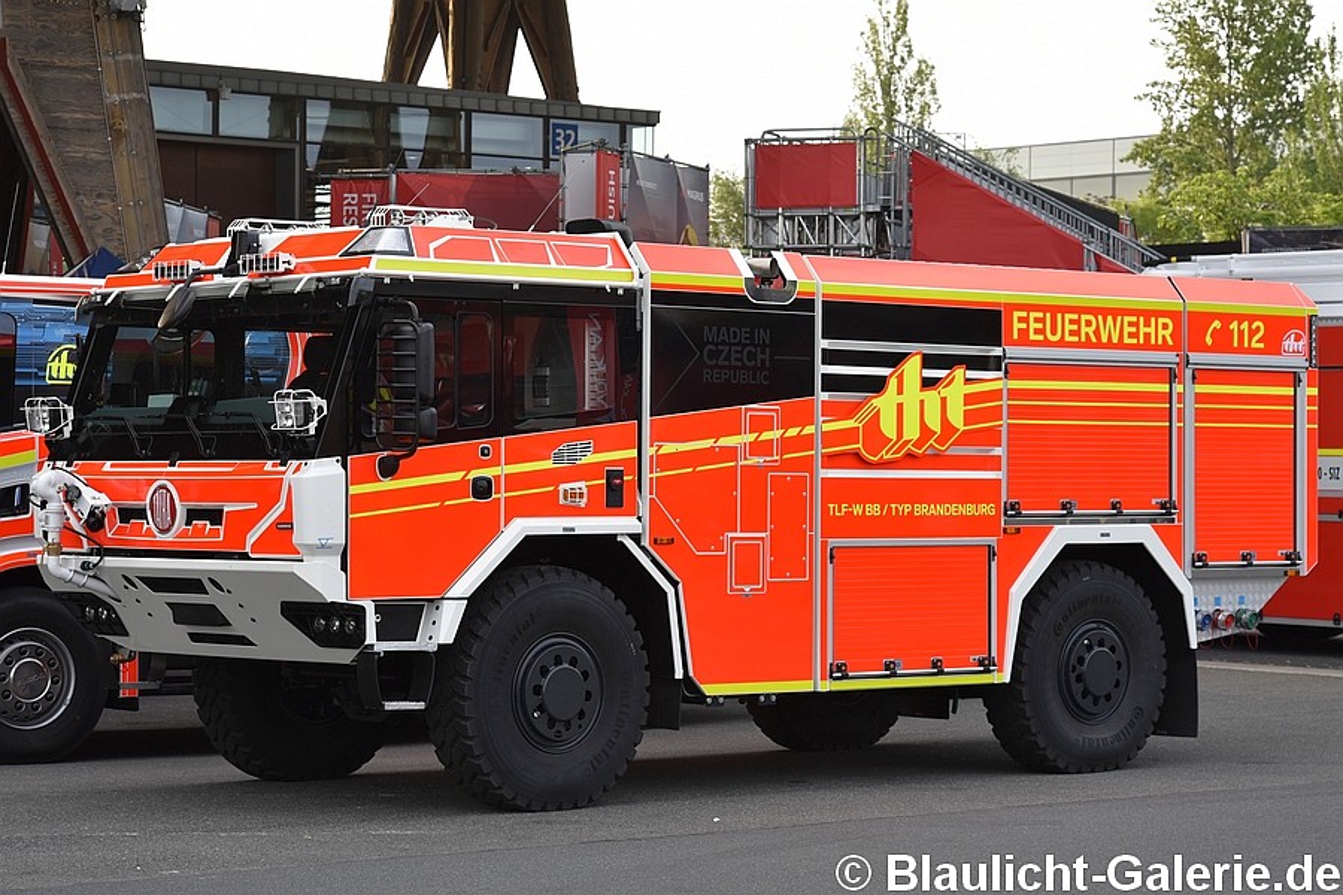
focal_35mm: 85
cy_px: 448
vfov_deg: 16.1
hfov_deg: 23.9
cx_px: 672
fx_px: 3171
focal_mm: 85
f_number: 7.1
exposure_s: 1/200
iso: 400
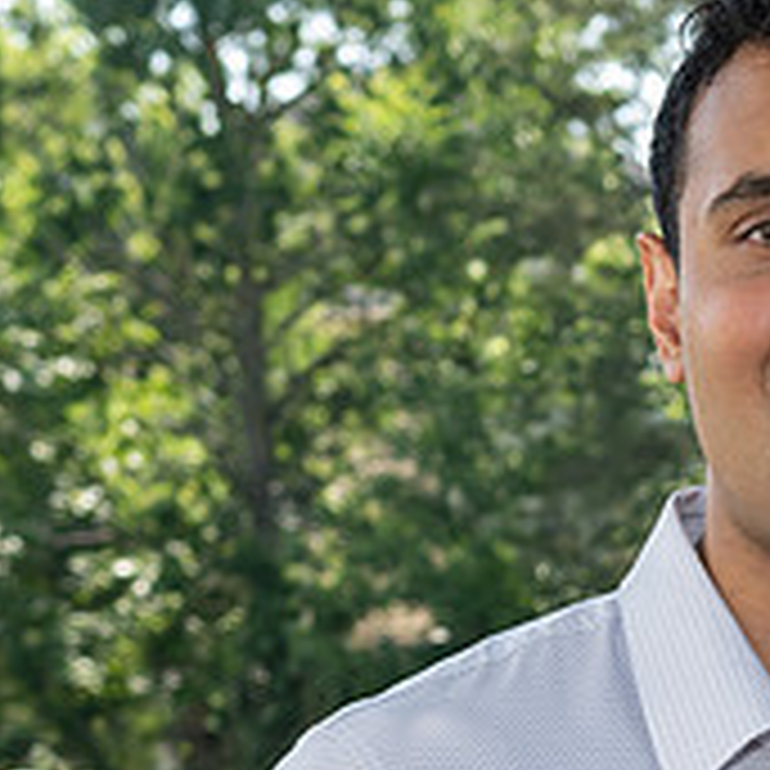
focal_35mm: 191
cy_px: 856
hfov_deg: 9.0
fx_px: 4807
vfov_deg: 9.1
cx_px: 1115
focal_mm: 38
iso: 250
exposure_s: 1/250
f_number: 5
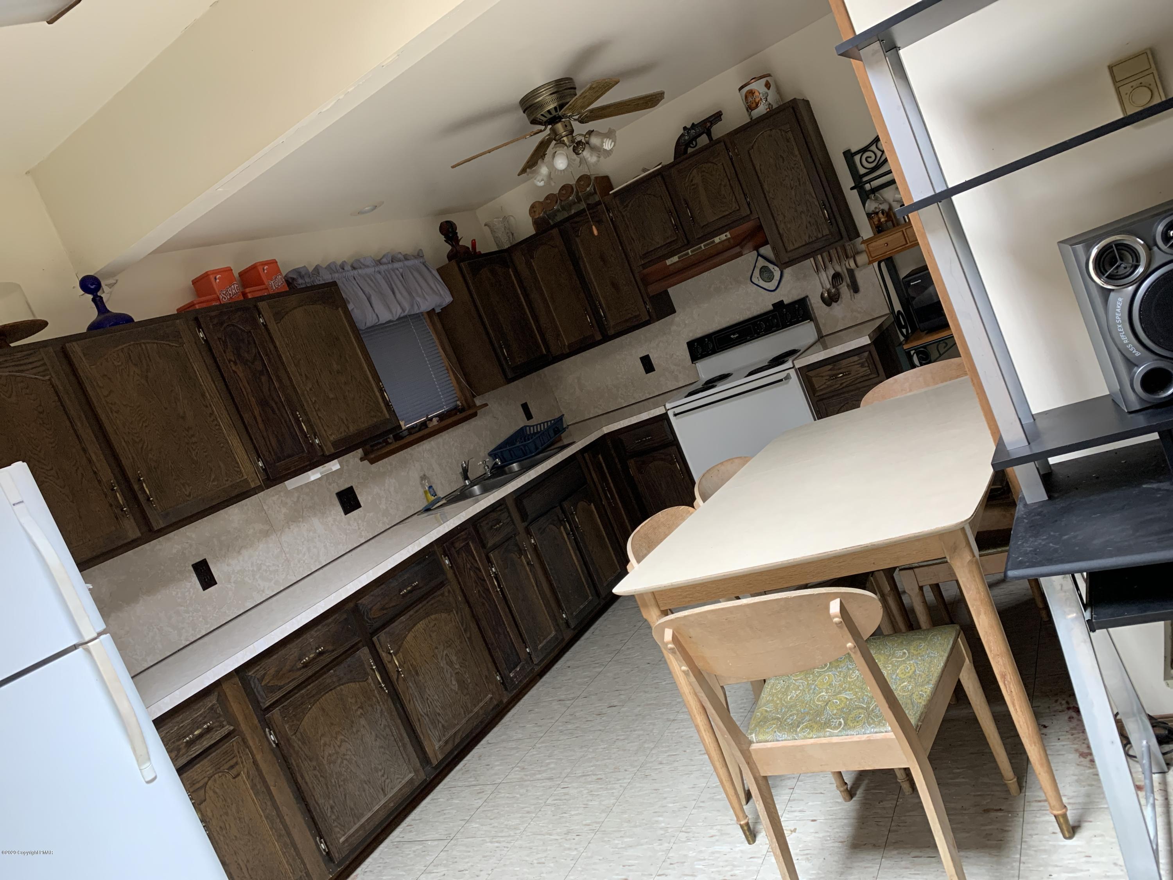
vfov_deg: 53.1
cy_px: 440
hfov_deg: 67.3
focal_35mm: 26
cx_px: 586
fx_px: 881
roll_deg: +23.1
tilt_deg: -6.8
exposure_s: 1/60
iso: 160
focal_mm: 4.25
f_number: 1.8
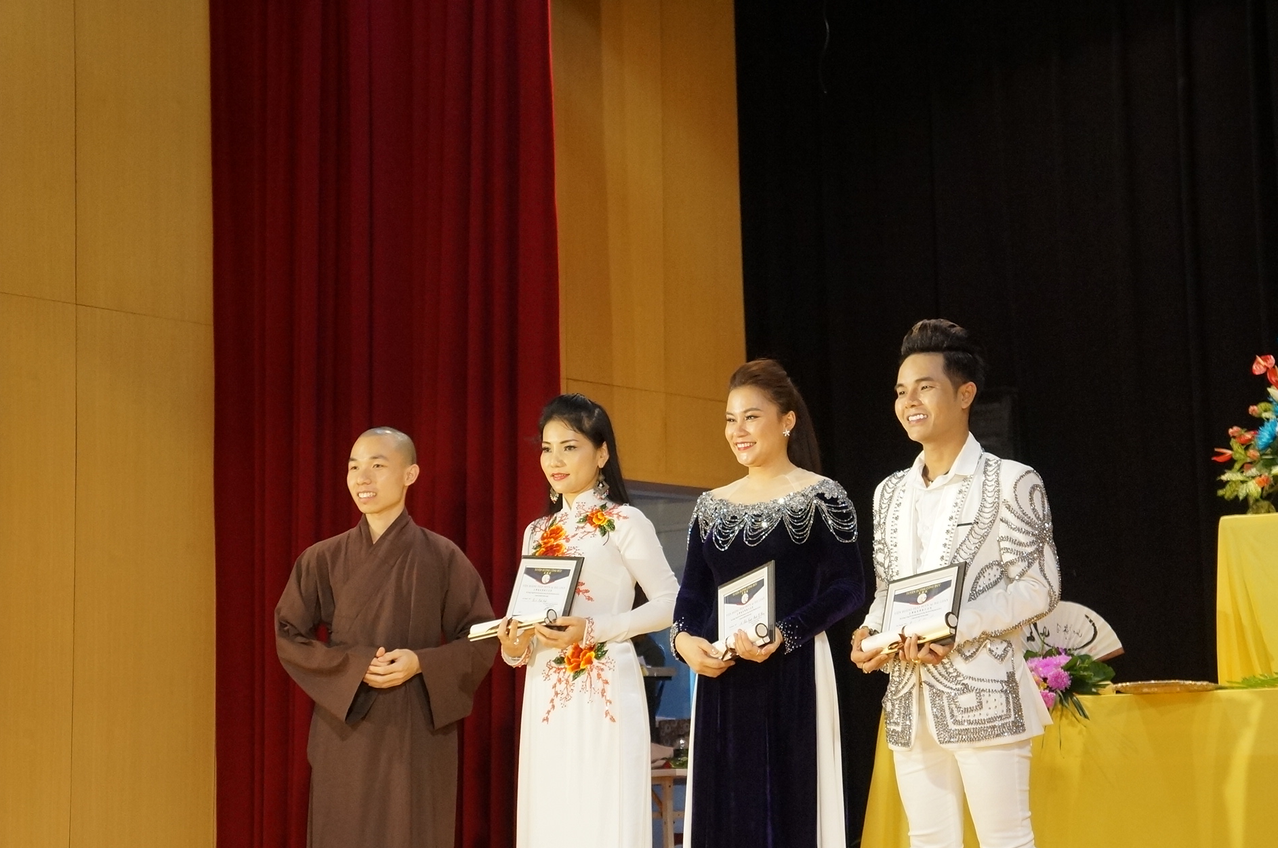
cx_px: 676
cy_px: 546
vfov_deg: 18.3
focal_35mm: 74
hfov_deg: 27.4
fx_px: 2623
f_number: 4.5
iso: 2000
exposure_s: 1/160
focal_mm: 38
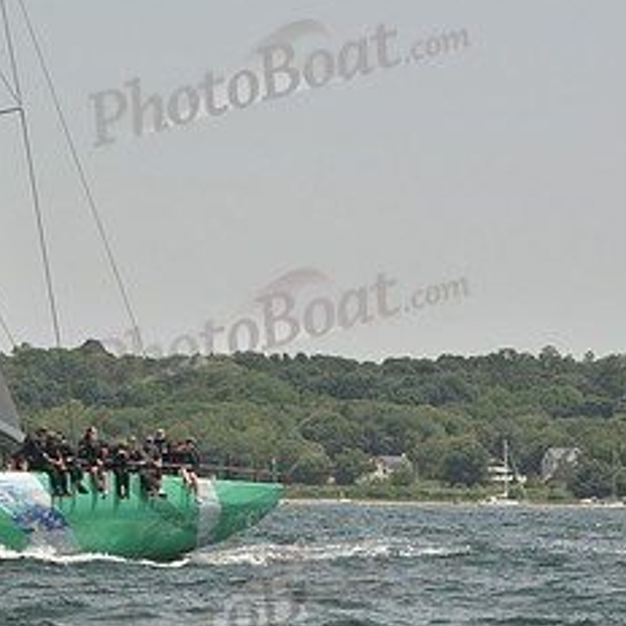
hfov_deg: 8.4
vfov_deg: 8.4
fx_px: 4256
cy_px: 503
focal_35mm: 208
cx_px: -49
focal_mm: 98
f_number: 7.1
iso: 250
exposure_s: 1/640
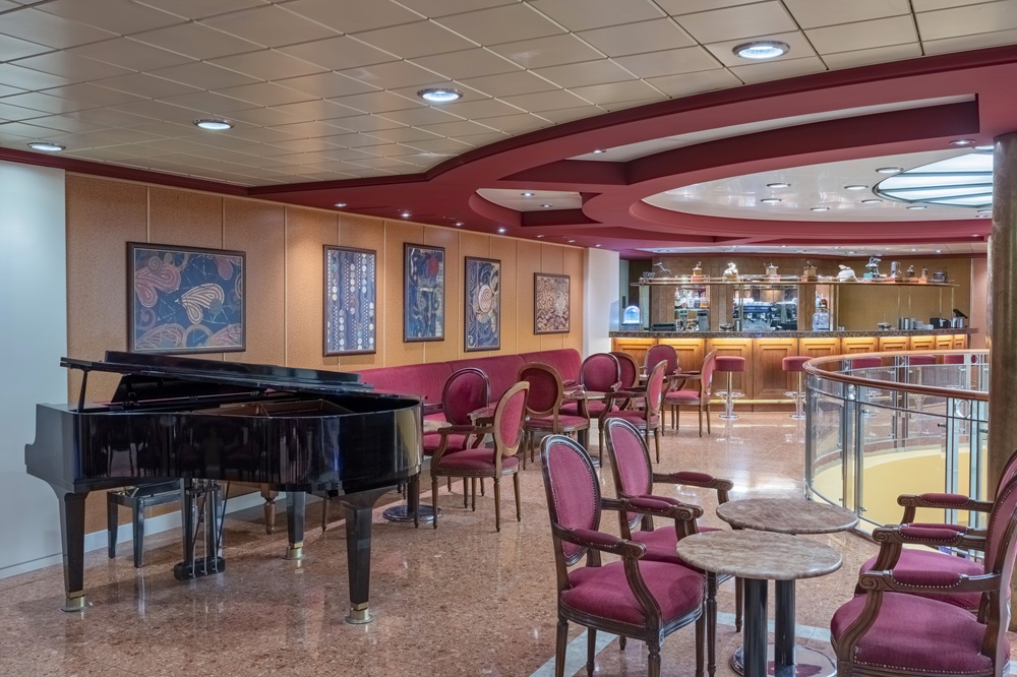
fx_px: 875
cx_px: 508
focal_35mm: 31
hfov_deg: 60.3
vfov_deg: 42.3
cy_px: 338
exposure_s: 1/25
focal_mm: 31
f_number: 11
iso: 400
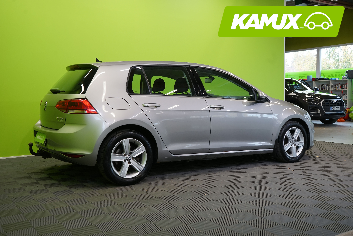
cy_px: 116
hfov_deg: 50.7
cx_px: 173
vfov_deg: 35.1
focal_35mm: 38
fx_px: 373
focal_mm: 37
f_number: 6.3
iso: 640
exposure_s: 1/40
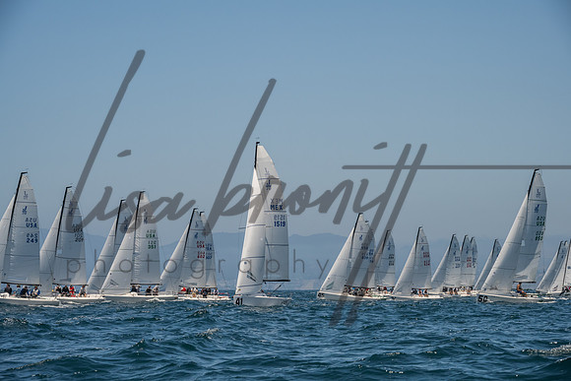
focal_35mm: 95
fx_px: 1507
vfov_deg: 14.4
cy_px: 190
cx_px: 286
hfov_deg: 21.5
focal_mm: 95
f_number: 9
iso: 640
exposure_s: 1/1000
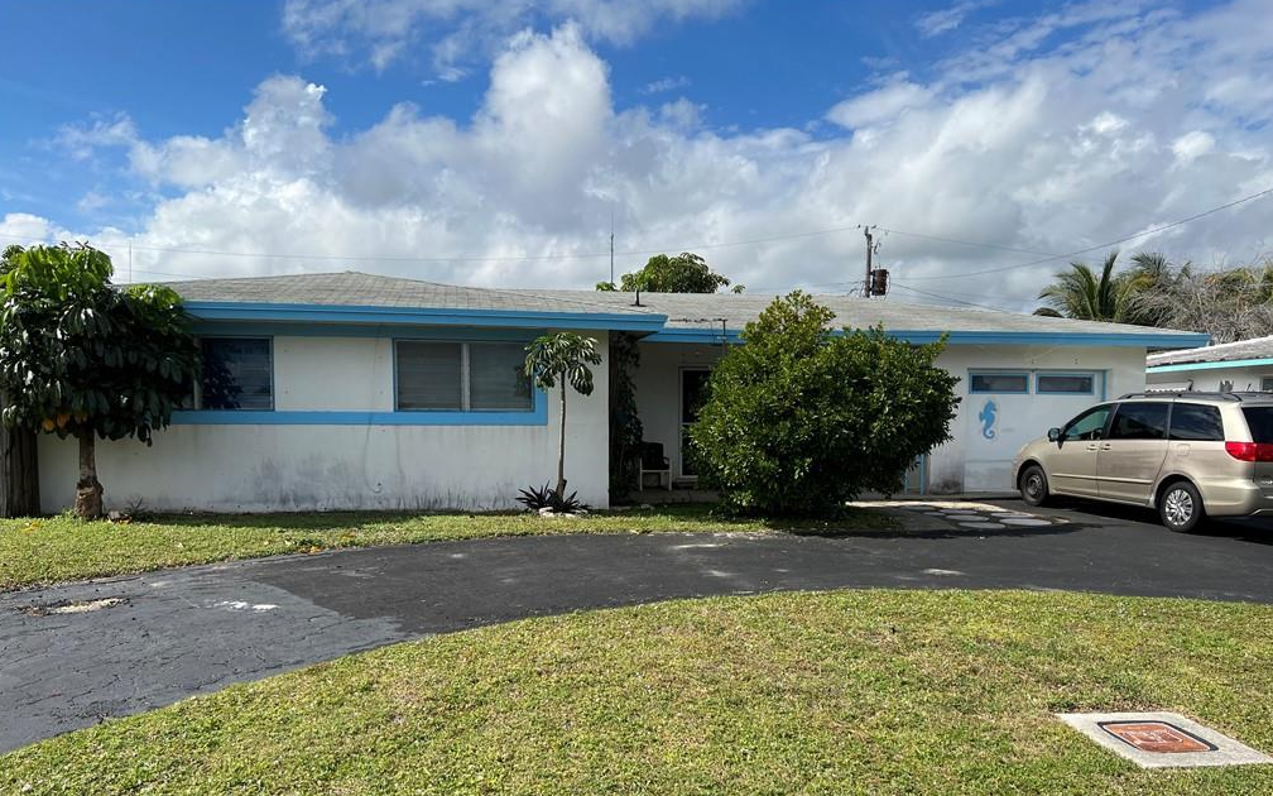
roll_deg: +0.4
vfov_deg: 44.3
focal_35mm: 28
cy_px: 475
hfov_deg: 66.5
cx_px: 638
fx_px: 971
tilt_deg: -2.9
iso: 50
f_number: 1.5
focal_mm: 5.7
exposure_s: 1/5882
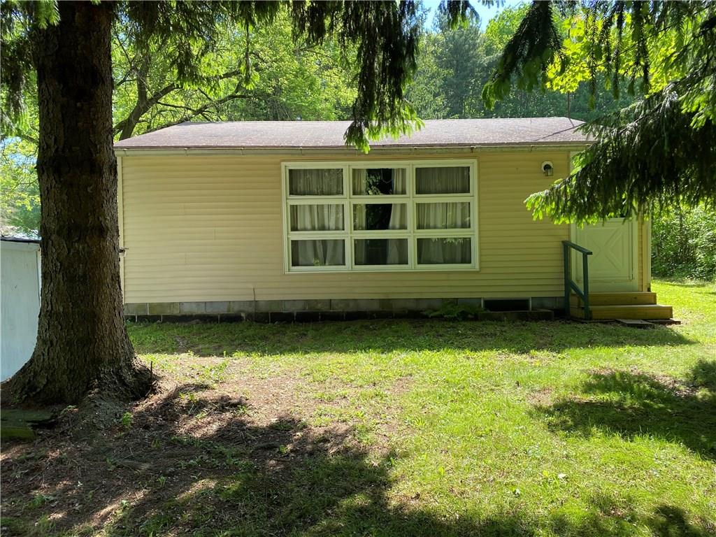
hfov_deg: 67.3
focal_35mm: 26
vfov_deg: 53.1
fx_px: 538
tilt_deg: -0.7
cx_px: 358
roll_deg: +0.8
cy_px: 268
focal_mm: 4.25
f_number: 1.8
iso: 32
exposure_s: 1/458
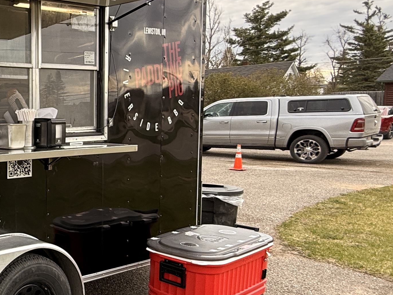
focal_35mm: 41
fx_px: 466
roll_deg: +1.7
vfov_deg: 35.1
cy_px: 159
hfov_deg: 35.6
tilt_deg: -6.4
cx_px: -81
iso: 50
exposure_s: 1/189
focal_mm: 2.22
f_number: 2.2
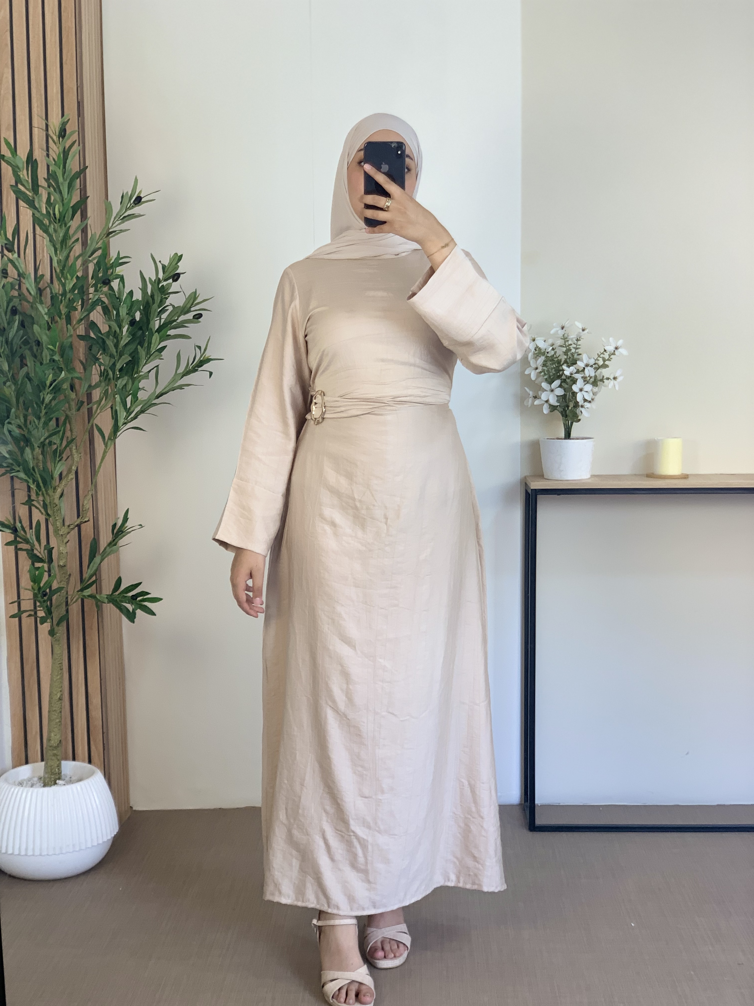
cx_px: 377
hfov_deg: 28.0
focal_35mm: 52
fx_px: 1510
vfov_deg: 36.8
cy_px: 503
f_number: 2.4
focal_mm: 6
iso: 32
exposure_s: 1/100
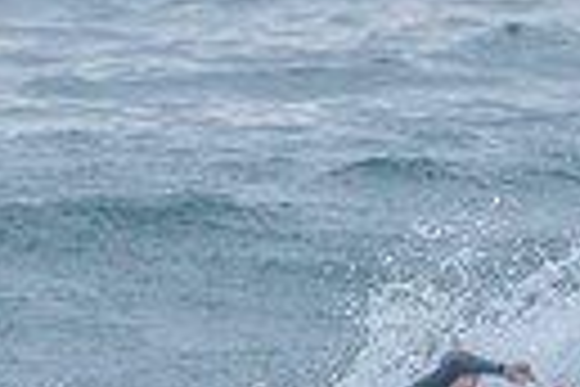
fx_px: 44544
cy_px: 443
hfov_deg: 0.7
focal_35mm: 2765
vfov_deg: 0.5
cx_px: 359
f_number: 5.6
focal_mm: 500
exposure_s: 1/1250
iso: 720
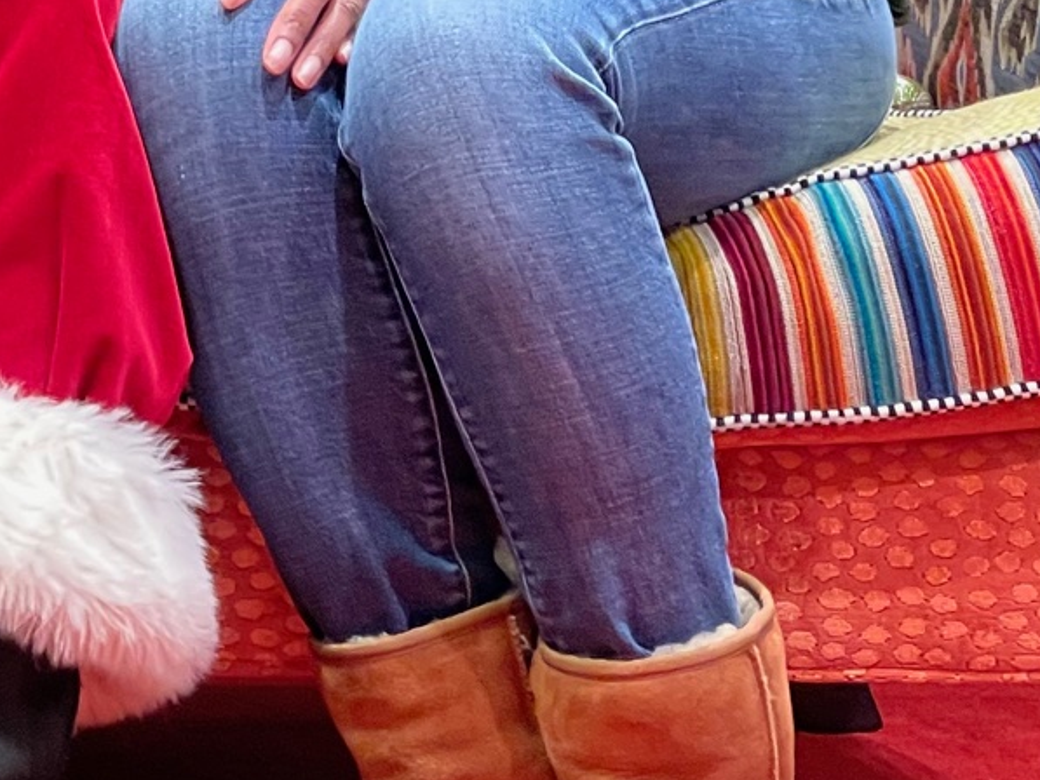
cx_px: -111
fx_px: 6491
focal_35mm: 216
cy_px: -474
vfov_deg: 6.8
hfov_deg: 9.1
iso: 100
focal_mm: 7.5
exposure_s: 1/60
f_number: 2.2
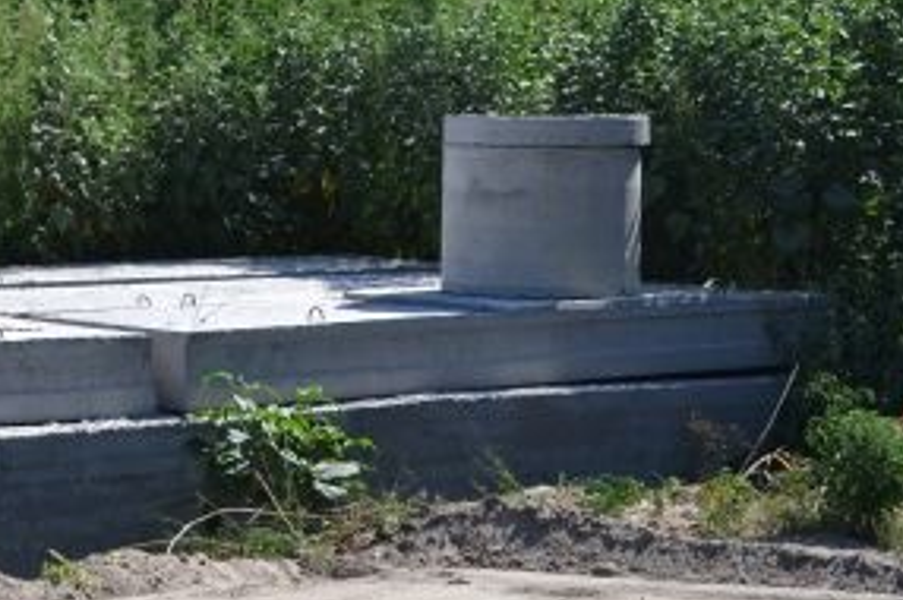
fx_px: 2530
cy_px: 193
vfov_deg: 13.5
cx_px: 8
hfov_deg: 19.7
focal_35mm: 101
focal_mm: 32
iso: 100
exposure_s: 1/200
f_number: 7.1
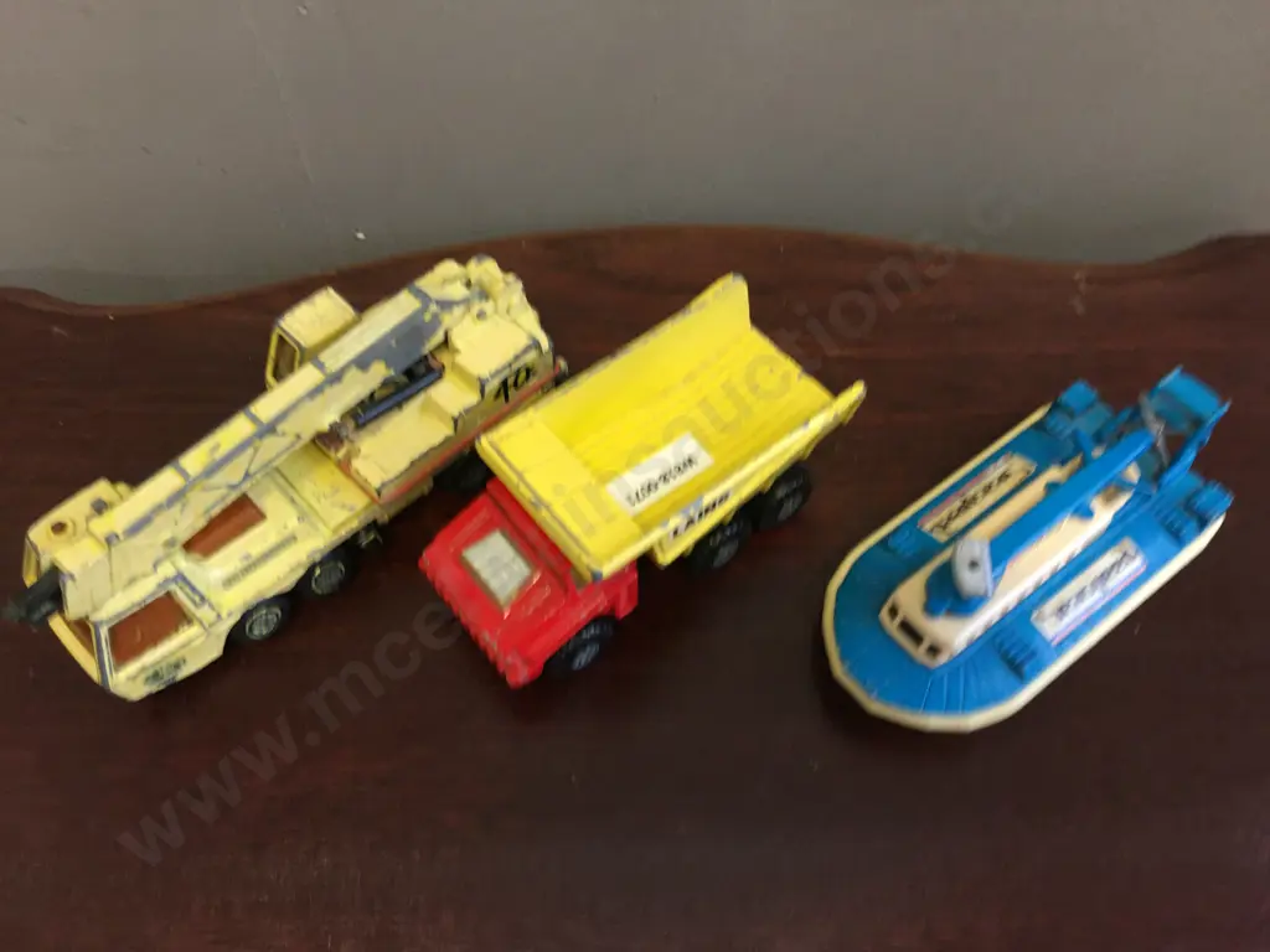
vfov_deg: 48.2
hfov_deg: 61.7
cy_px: 476
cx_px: 635
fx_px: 1064
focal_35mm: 29
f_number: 2.2
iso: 64
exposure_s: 1/17
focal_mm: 4.15
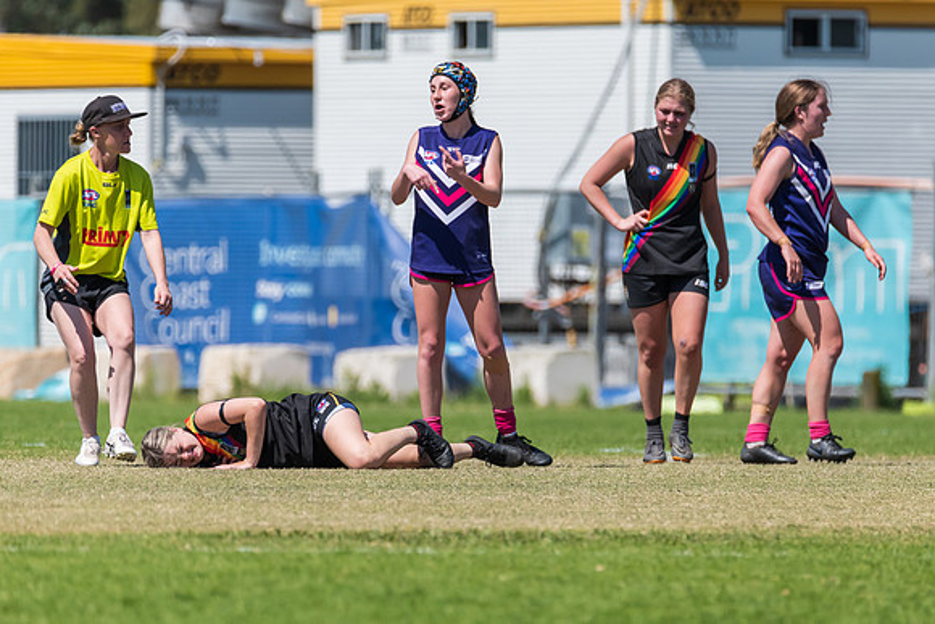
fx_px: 16242
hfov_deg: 3.3
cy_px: 390
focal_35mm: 625
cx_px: 492
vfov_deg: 2.2
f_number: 6.3
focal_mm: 500
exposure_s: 1/4000
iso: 800
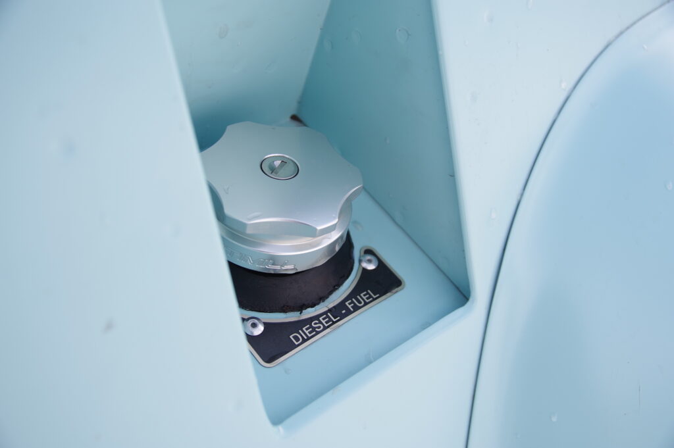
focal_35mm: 39
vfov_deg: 34.2
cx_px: 337
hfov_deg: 49.6
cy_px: 224
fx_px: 730
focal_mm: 26
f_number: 4
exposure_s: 1/400
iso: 100
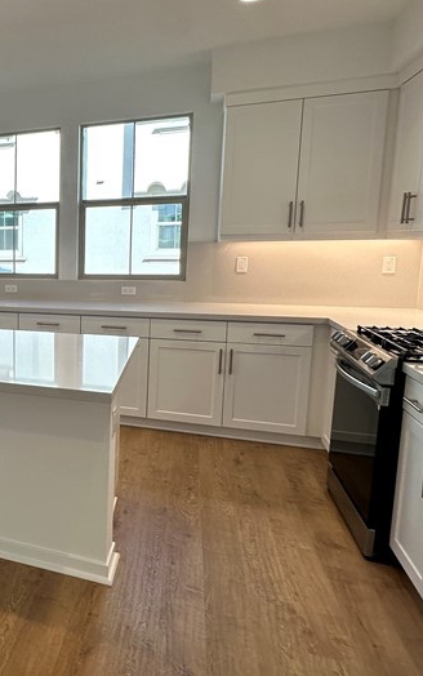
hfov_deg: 35.5
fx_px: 534
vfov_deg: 64.5
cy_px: 313
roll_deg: +1.3
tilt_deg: -6.7
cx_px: -64
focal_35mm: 29
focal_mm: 2.22
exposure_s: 1/168
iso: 40
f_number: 2.2
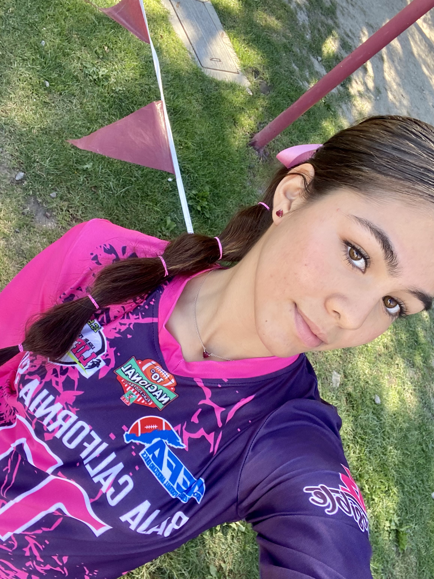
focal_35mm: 30
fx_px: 502
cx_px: 217
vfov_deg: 60.0
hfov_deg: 46.8
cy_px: 290
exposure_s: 1/122
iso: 32
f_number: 2.2
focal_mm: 2.71
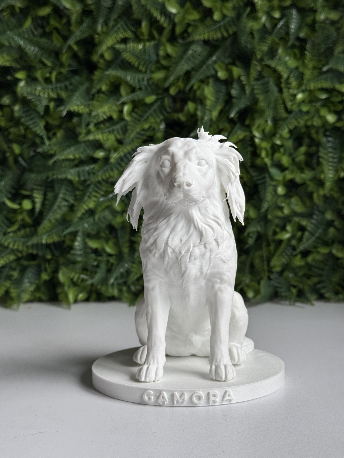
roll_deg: +1.1
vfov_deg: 39.7
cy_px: 229
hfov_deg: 30.3
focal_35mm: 48
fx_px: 636
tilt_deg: -1.3
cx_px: 172
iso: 64
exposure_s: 1/577
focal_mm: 6.76
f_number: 1.78
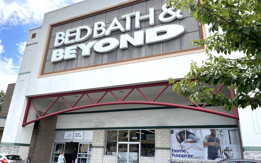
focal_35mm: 28
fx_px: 199
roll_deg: -1.1
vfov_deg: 44.4
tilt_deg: +22.1
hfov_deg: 66.5
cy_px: 70
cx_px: 131
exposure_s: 1/2222
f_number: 1.6
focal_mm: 5.1
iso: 50
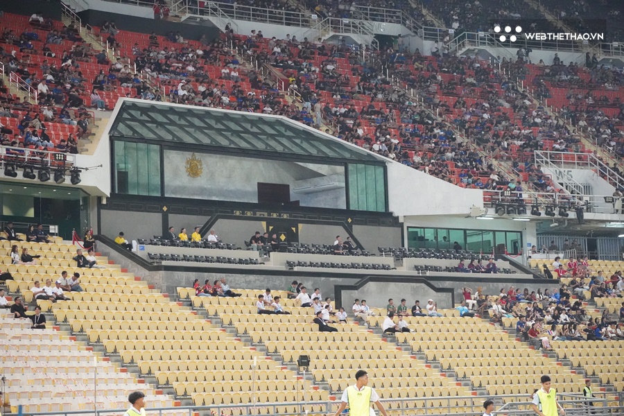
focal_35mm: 100
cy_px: 208
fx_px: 1733
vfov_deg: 13.7
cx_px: 312
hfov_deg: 20.4
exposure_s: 1/1000
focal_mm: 100
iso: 32000
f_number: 5.6
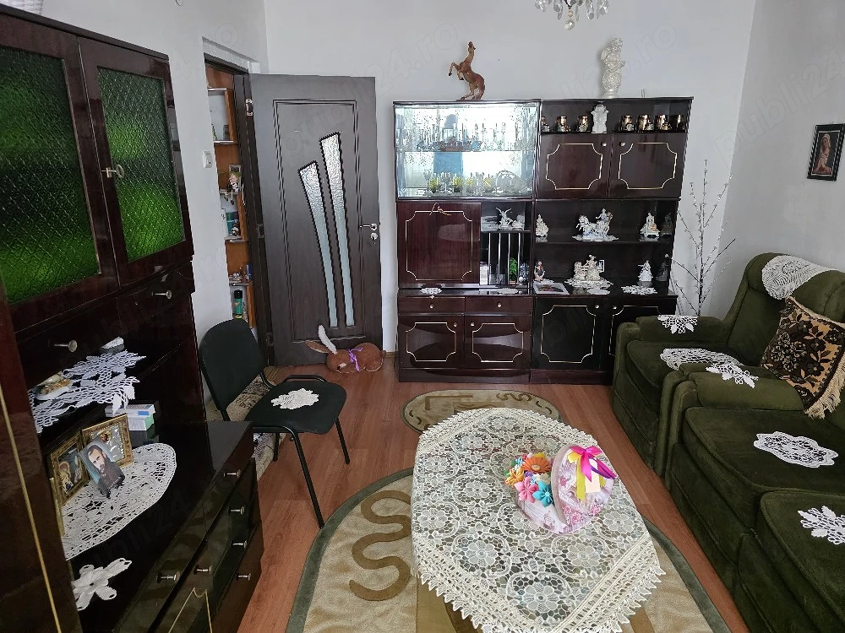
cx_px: 422
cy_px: 316
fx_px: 561
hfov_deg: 73.9
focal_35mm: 23
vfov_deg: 58.9
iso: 1000
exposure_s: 1/101
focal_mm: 6.3
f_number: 1.7
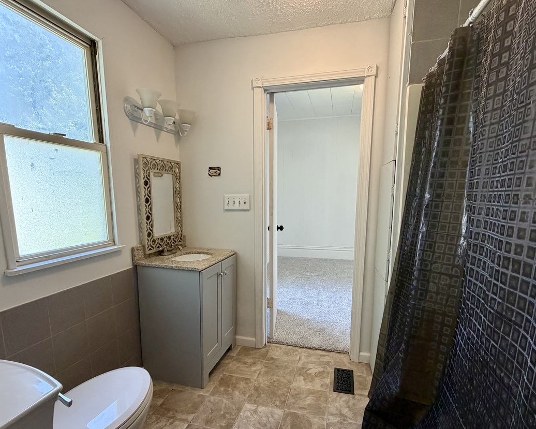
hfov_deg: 83.3
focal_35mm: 19
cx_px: 262
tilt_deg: -9.6
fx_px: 301
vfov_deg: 70.5
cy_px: 245
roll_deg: +1.1
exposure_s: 1/120
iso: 250
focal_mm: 2.22
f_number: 2.2
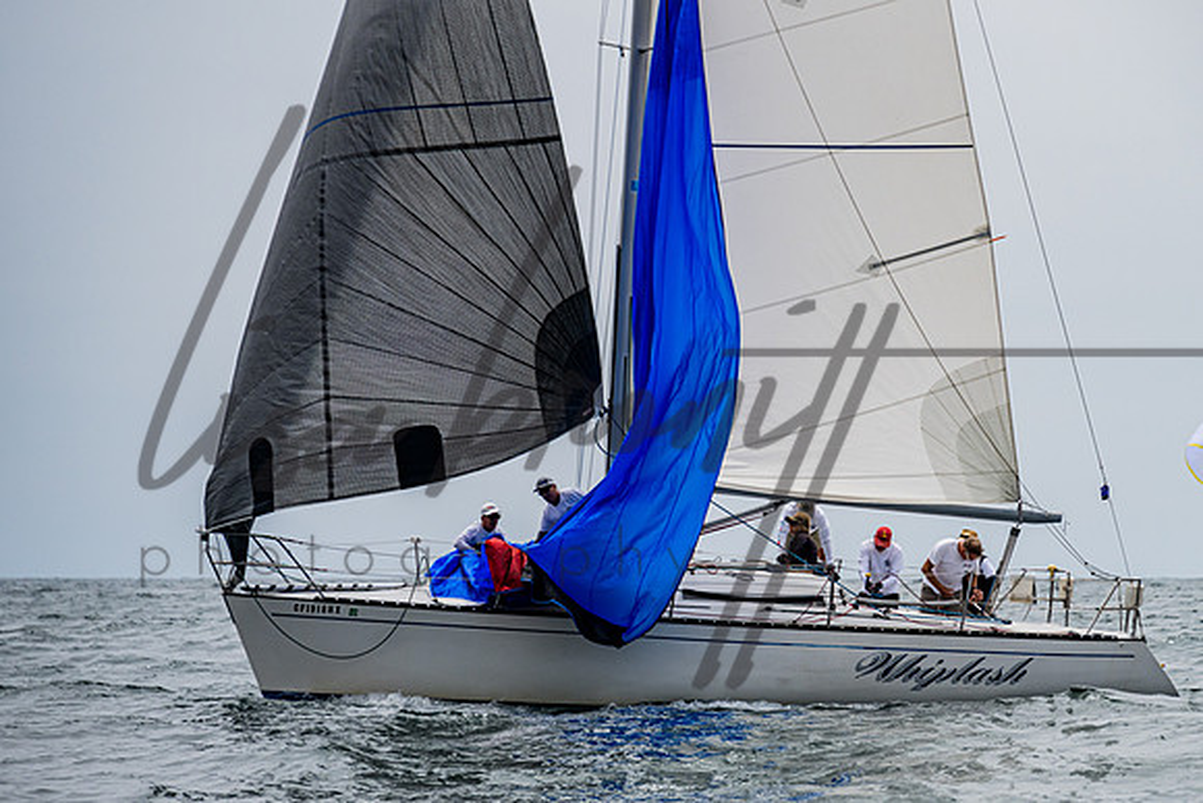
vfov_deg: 5.1
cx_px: 724
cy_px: 390
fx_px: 9012
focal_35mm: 270
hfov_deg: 7.6
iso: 250
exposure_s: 1/1600
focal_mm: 200
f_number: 6.3
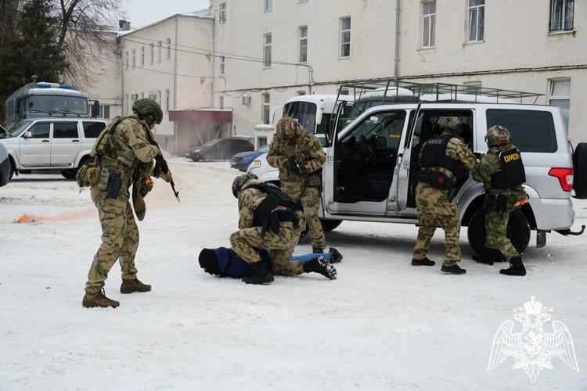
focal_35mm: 44
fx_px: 709
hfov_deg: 45.0
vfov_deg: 30.8
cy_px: 196
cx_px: 294
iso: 100
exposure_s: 1/320
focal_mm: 29
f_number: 5
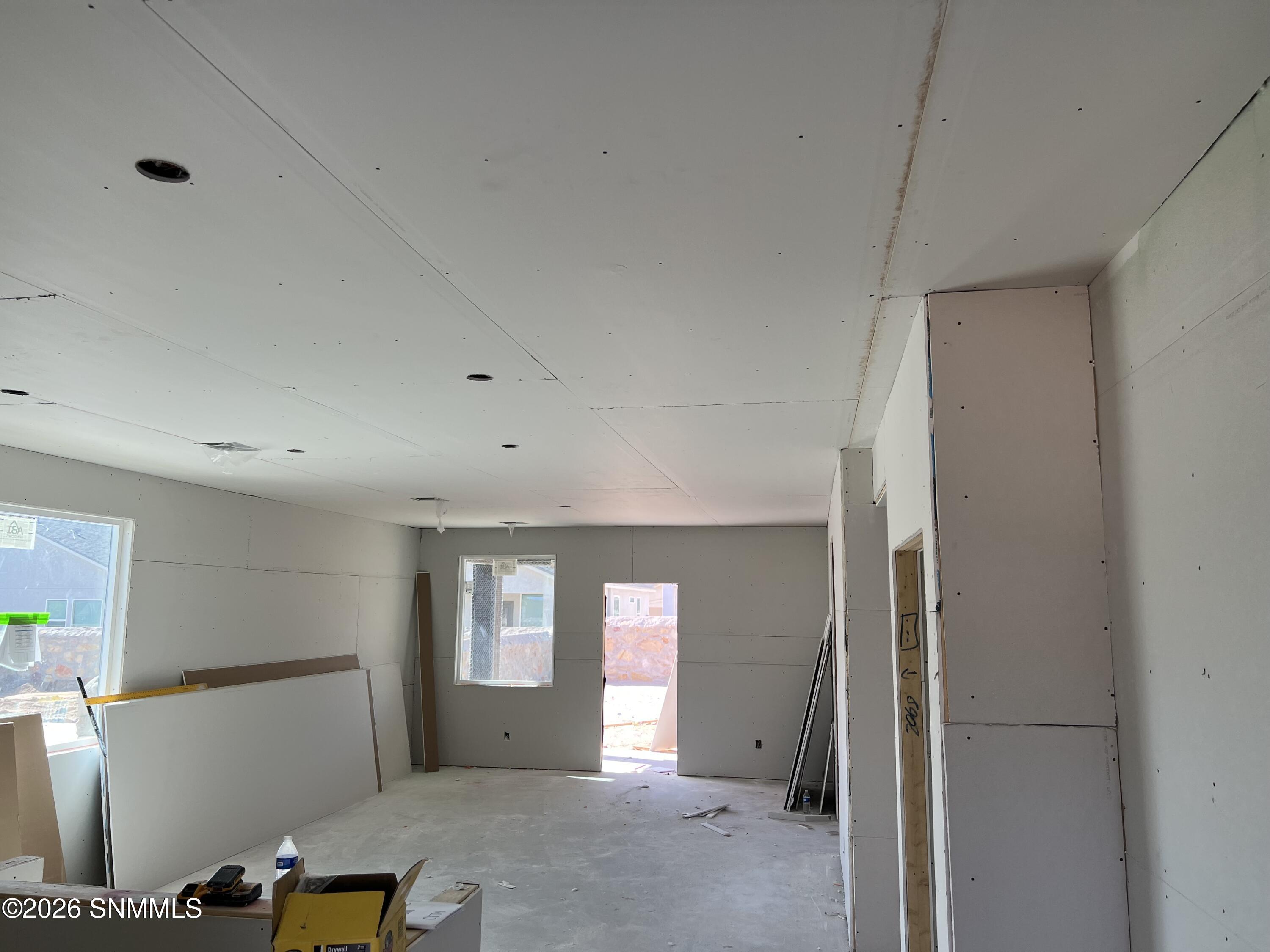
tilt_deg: +7.0
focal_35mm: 26
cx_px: 635
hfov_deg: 67.3
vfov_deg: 53.1
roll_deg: -1.8
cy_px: 476
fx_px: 954
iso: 50
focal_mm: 5.7
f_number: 1.5
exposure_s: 1/316
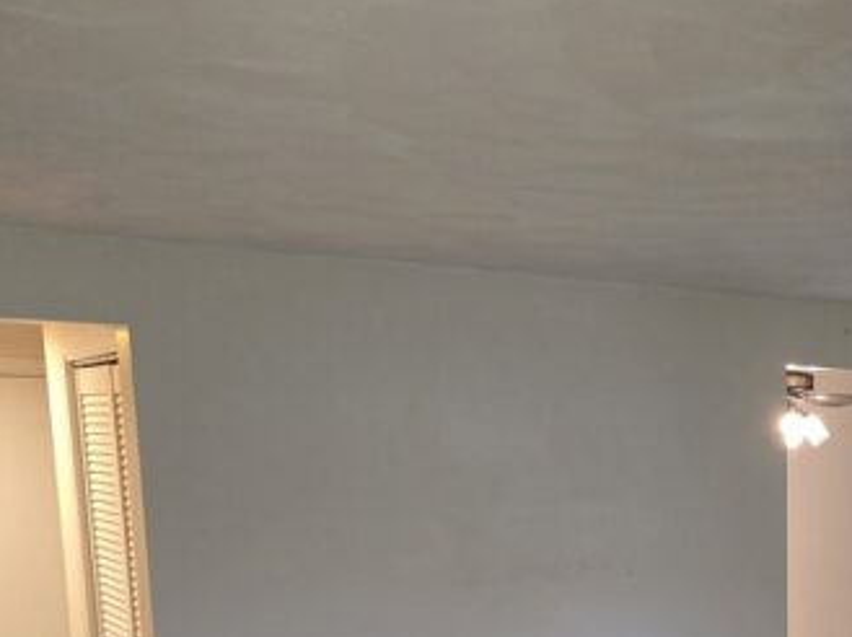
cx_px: 824
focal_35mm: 56
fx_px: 1377
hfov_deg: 32.1
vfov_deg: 24.3
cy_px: 704
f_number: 1.7
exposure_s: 1/120
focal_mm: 6.3
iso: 640
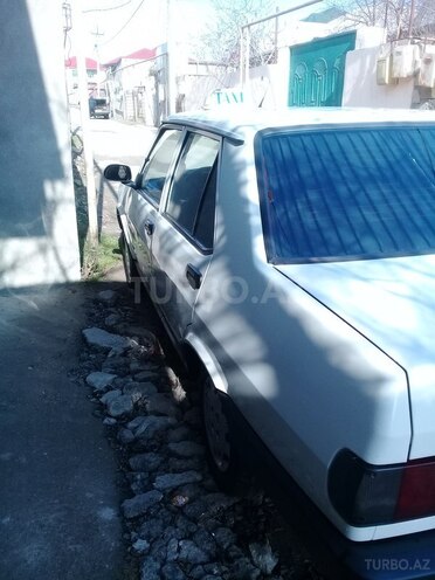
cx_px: 218
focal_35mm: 31
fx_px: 519
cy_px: 290
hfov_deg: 45.4
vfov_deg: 58.4
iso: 64
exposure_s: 1/498
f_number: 2.2
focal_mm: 3.3
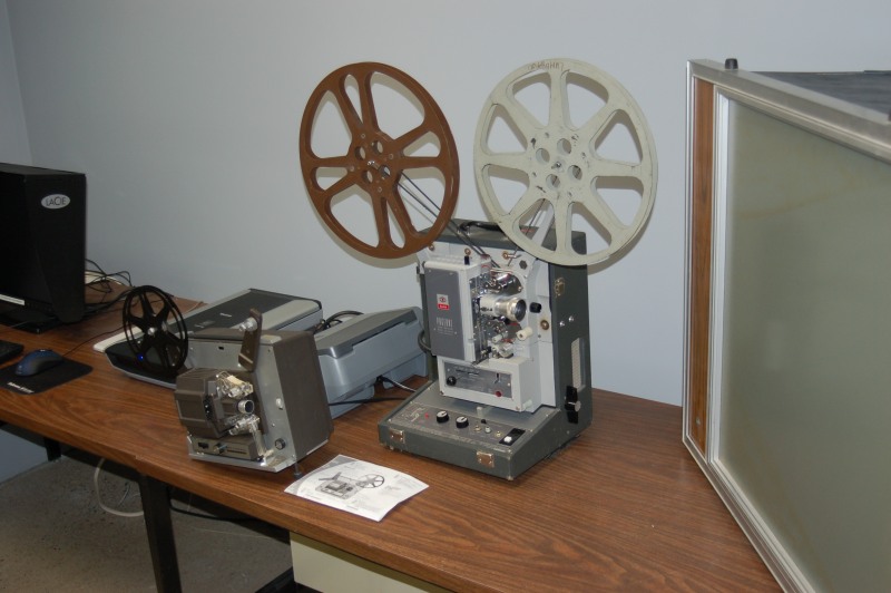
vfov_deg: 31.8
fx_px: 1039
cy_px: 296
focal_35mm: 42
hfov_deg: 46.4
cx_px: 446
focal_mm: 28
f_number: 3.5
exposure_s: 1/60
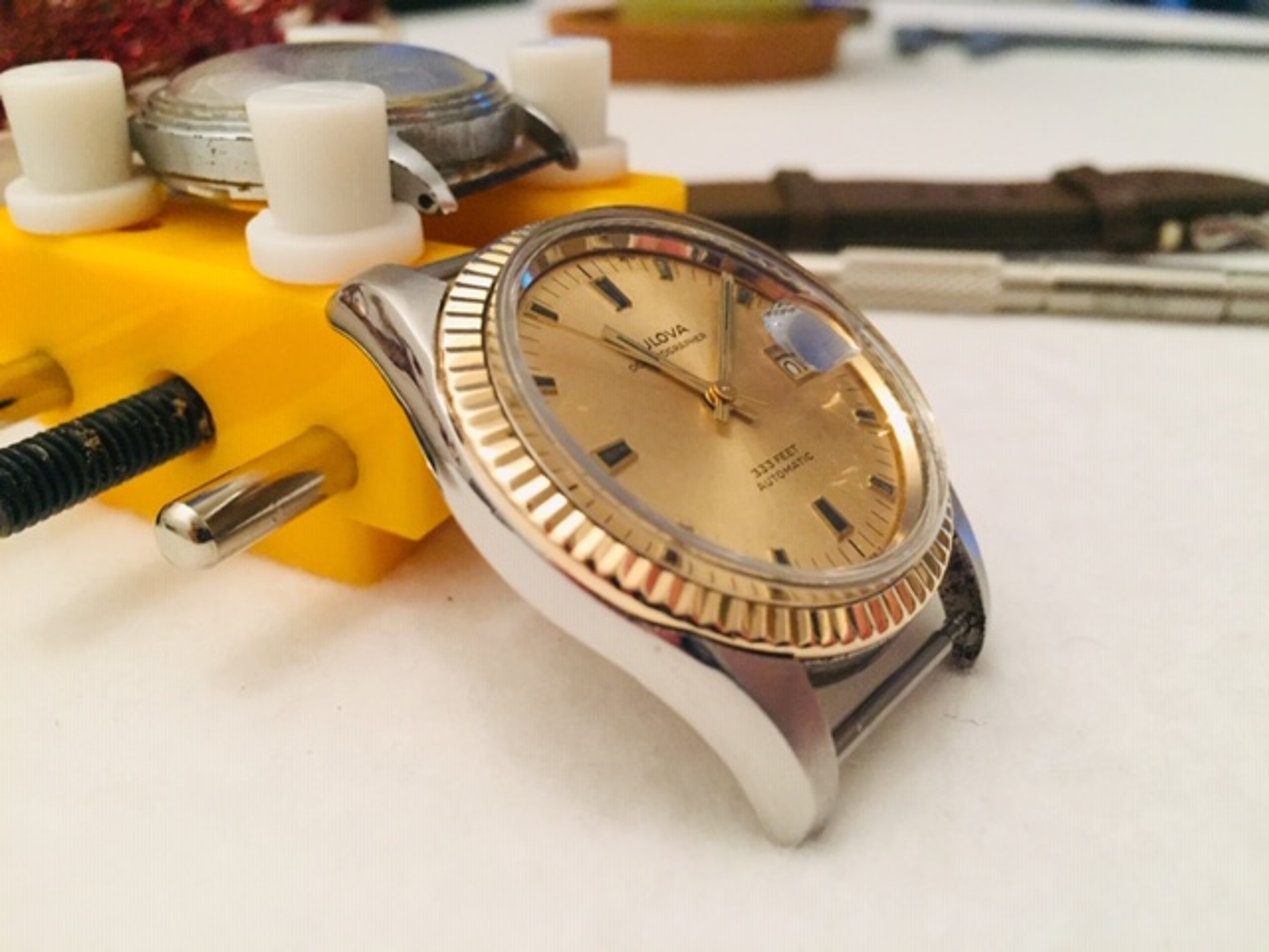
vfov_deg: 48.2
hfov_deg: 61.7
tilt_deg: -27.0
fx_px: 1063
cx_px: 634
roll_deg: +0.9
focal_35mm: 29
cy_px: 476
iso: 250
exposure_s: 1/25
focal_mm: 4.15
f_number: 2.2
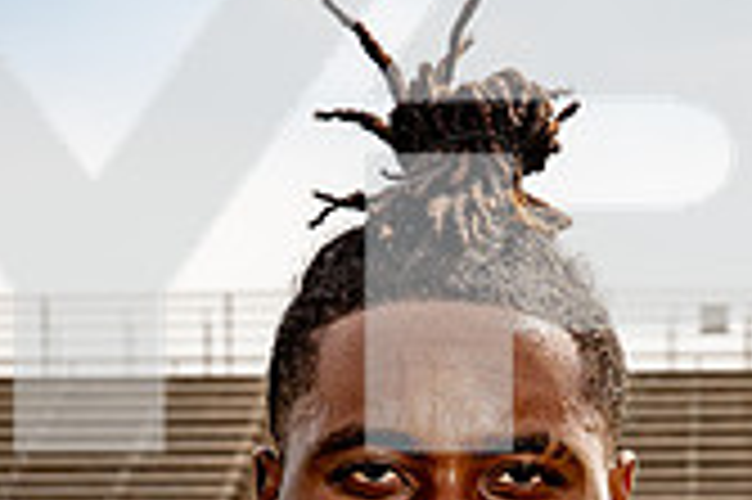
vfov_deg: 7.1
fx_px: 3944
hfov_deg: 10.9
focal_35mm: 189
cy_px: 822
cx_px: 309
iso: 100
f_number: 8
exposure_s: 1/250
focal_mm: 51
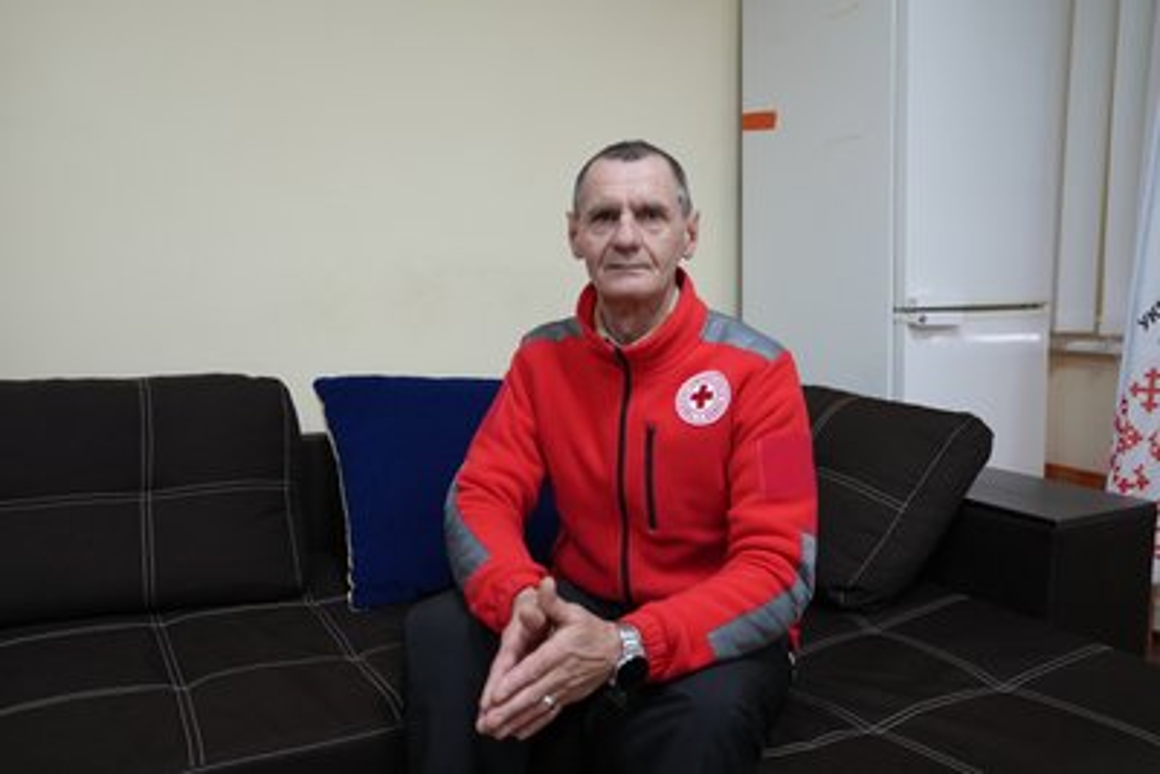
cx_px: 580
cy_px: 387
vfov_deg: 45.0
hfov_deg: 63.6
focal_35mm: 29
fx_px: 935
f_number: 4
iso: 2500
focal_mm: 29
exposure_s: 1/160
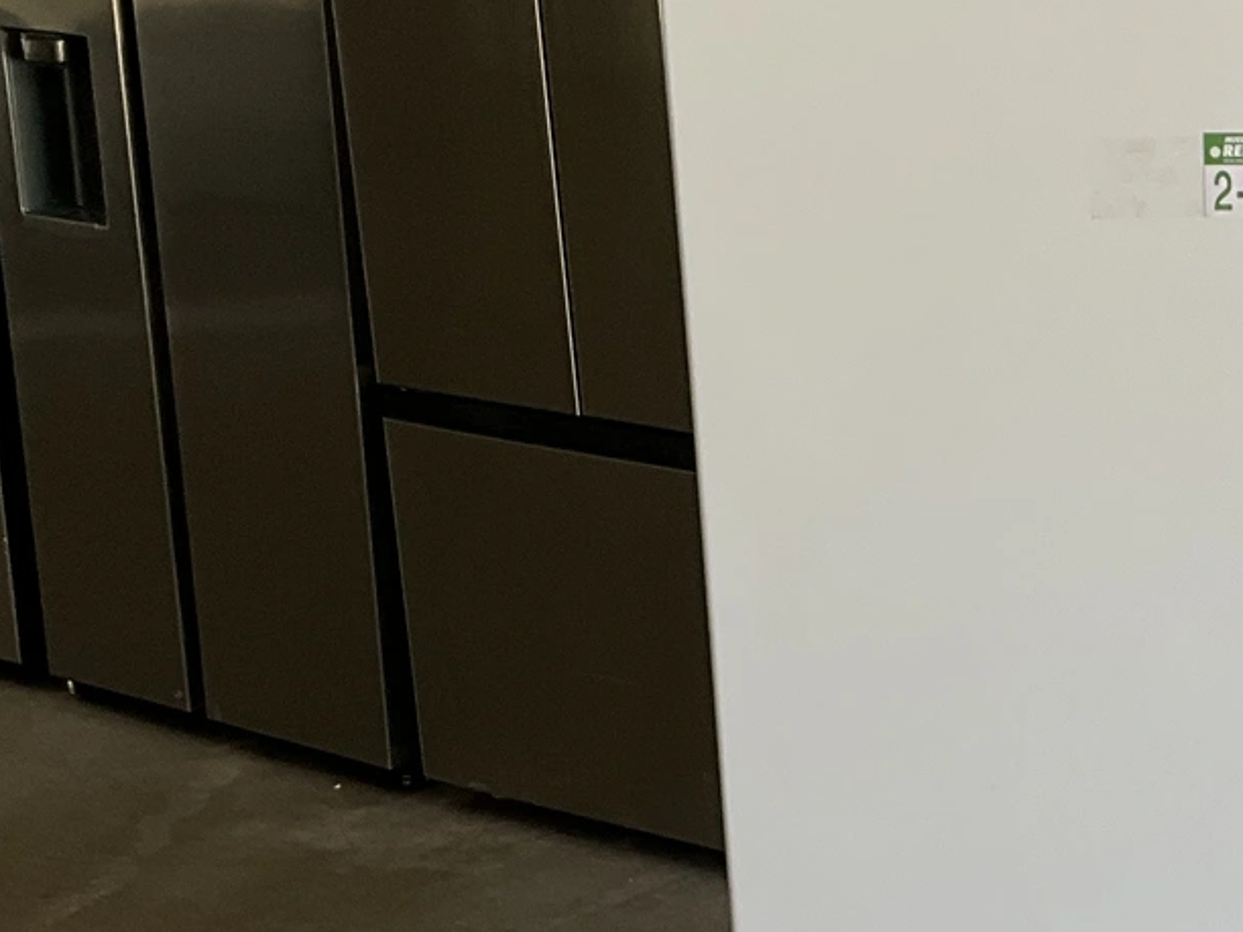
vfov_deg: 15.5
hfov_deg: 19.6
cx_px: 1442
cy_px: 706
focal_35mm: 95
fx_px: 3411
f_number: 1.8
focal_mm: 3
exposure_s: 1/120
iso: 25
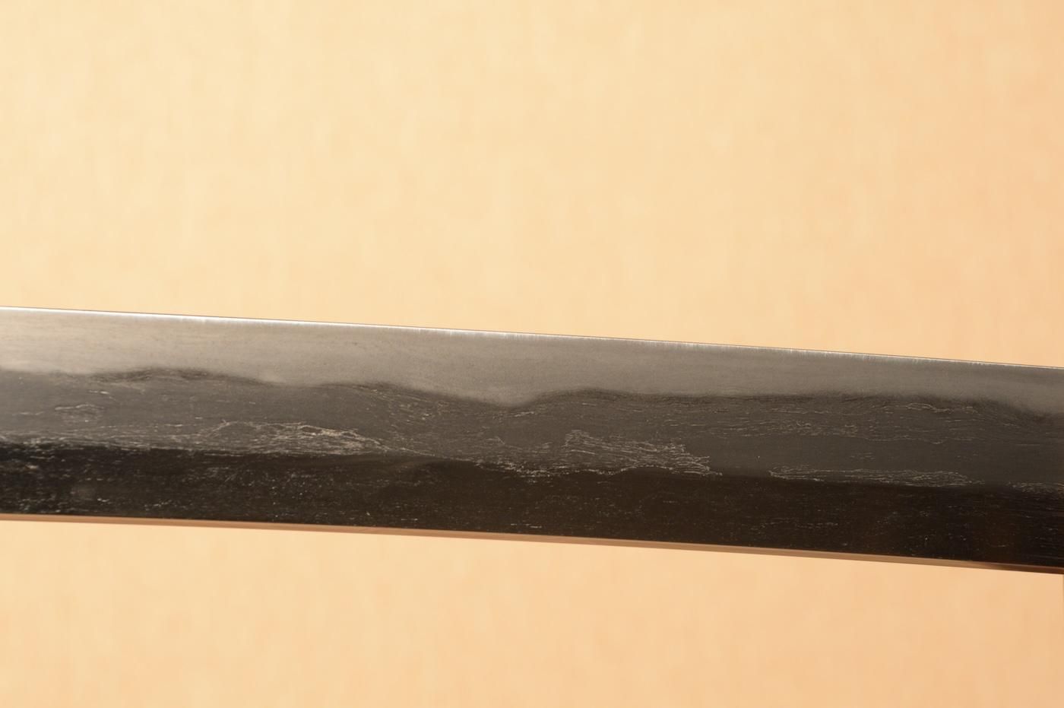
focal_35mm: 142
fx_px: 4208
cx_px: 532
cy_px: 354
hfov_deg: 14.4
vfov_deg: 9.6
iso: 400
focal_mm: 95
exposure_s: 1/1.6
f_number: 11
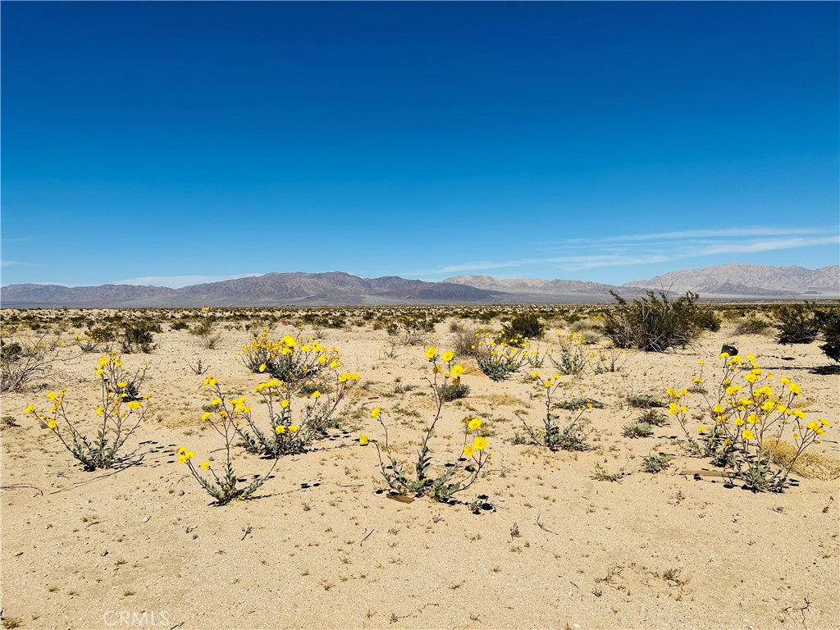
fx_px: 582
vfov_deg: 56.8
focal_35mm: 24
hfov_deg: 71.6
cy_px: 315
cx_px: 420
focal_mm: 6.86
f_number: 1.78
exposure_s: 1/12048
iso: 80
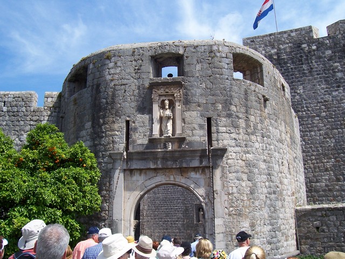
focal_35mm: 34
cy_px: 130
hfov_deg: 54.0
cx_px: 172
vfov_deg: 41.8
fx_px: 339
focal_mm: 5.6
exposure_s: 1/350
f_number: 5.6
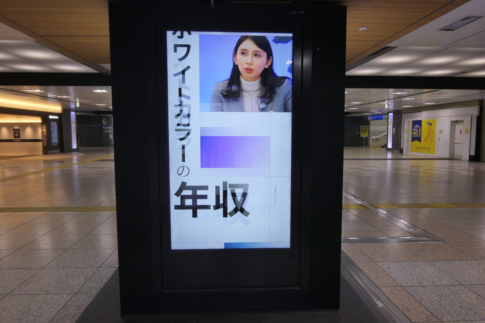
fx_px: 323
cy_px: 162
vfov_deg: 53.1
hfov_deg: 73.7
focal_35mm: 24
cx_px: 242
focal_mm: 8.8
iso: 125
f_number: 2.8
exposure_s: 1/125
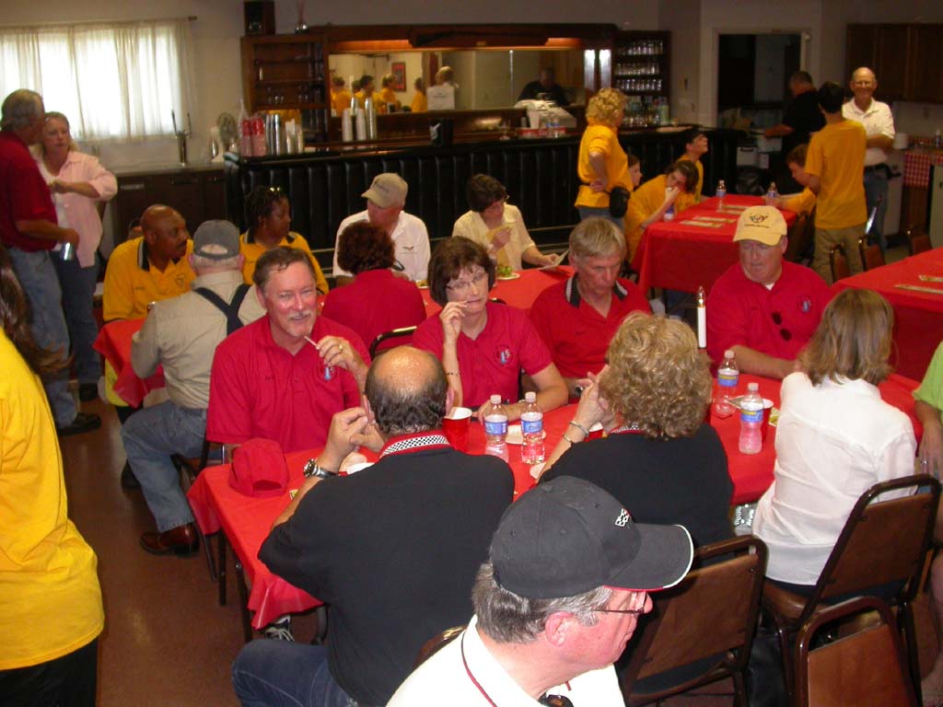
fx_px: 1035
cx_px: 472
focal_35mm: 38
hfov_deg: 49.0
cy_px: 354
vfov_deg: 37.7
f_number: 2.6
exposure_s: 1/60
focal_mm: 7.85
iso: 200
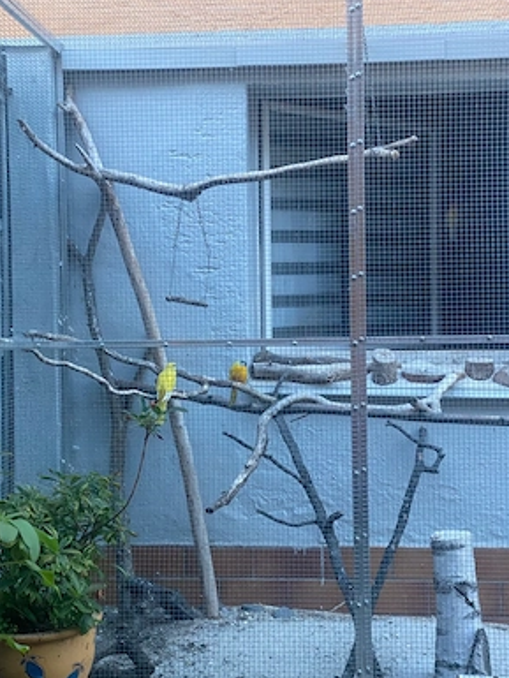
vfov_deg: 35.5
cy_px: 345
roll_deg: +0.3
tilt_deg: -0.8
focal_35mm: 54
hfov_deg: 27.0
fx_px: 1058
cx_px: 261
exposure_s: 1/60
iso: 320
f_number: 2
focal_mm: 6
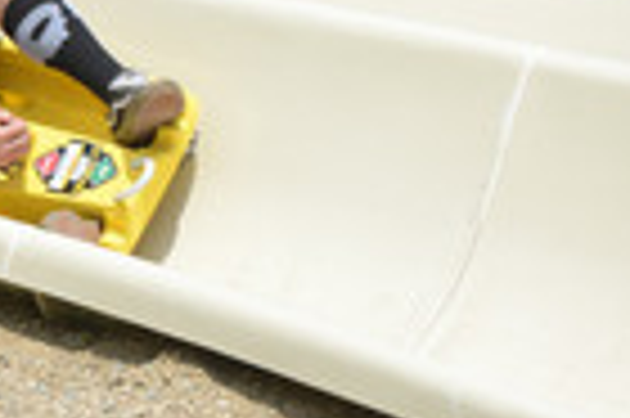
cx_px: -243
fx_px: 9736
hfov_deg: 3.7
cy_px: 209
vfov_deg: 2.5
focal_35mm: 557
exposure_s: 1/1250
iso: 400
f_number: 6.3
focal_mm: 195
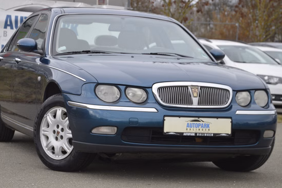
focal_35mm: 115
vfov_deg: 11.9
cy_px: 103
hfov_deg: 17.8
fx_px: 901
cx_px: 127
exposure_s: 1/125
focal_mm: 66
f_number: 5.6
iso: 250
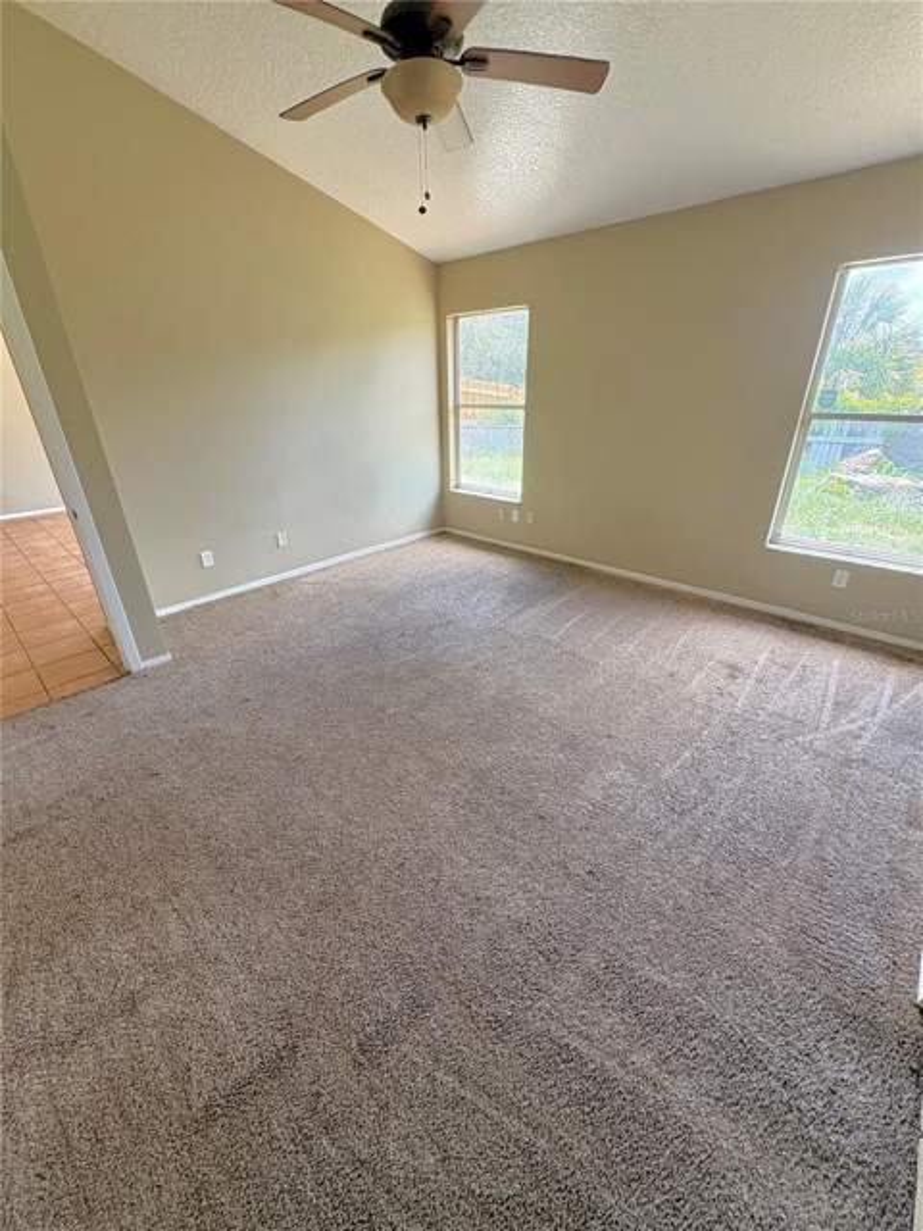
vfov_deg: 102.1
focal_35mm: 14
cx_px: 462
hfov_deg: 85.7
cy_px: 616
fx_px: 498
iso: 125
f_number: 2.2
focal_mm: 2.22
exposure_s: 1/125
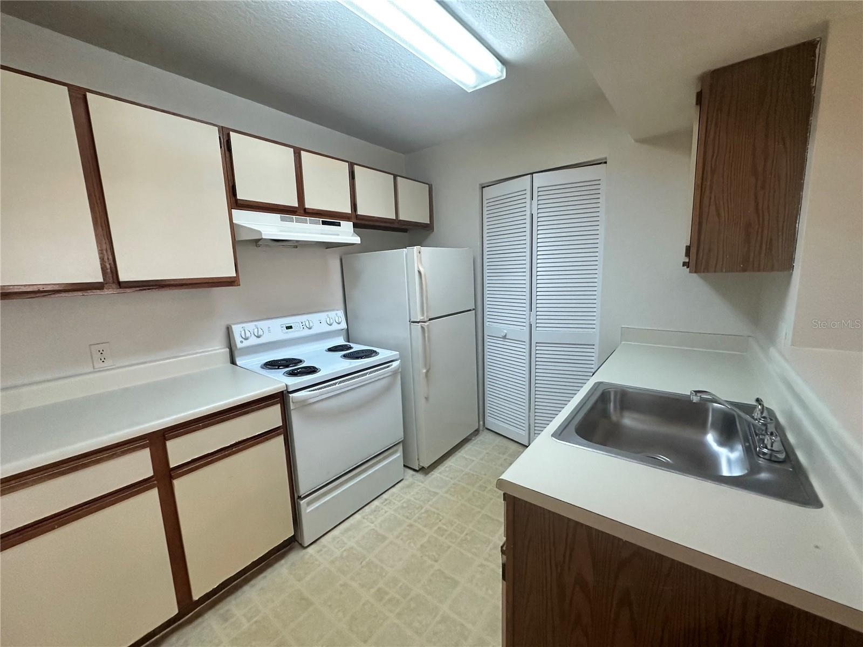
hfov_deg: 102.1
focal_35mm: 14
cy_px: 324
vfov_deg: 85.7
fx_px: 349
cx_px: 432
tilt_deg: -9.0
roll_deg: +2.3
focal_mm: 2.22
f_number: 2.2
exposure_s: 1/120
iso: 250
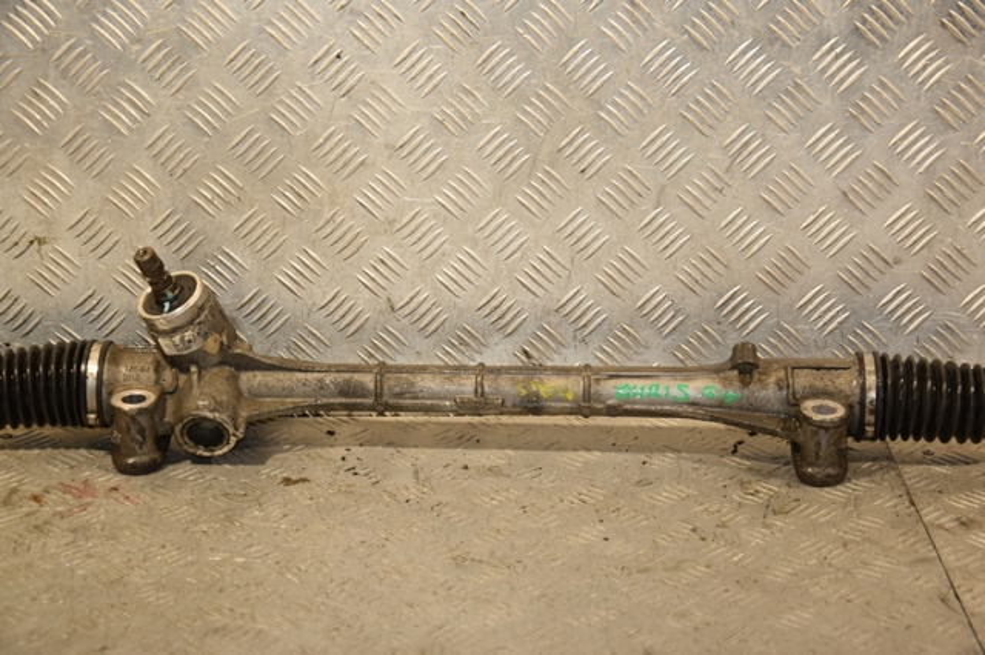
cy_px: 328
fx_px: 2133
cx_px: 492
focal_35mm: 78
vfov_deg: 17.5
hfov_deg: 26.0
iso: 800
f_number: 5
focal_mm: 52
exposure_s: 1/160
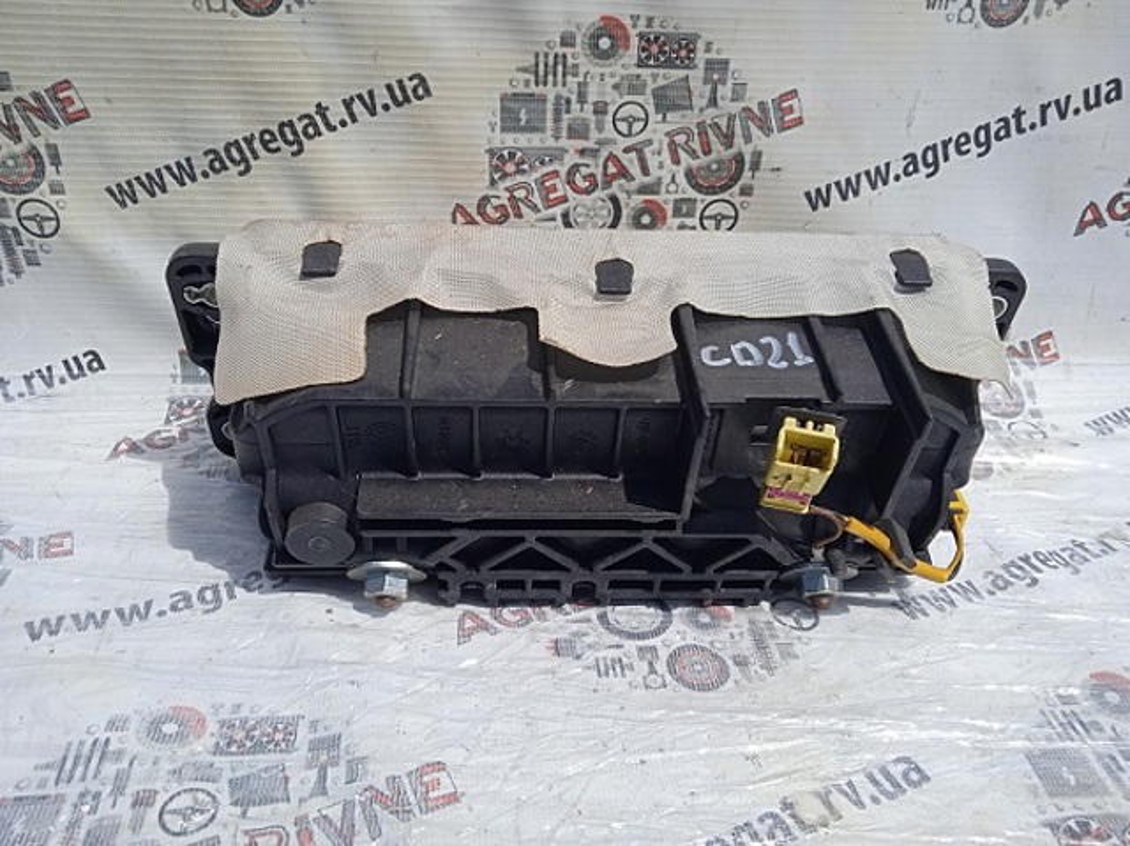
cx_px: 565
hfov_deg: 63.5
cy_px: 423
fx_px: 913
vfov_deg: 49.7
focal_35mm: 28
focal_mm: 3.43
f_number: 2.2
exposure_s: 1/2217
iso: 100
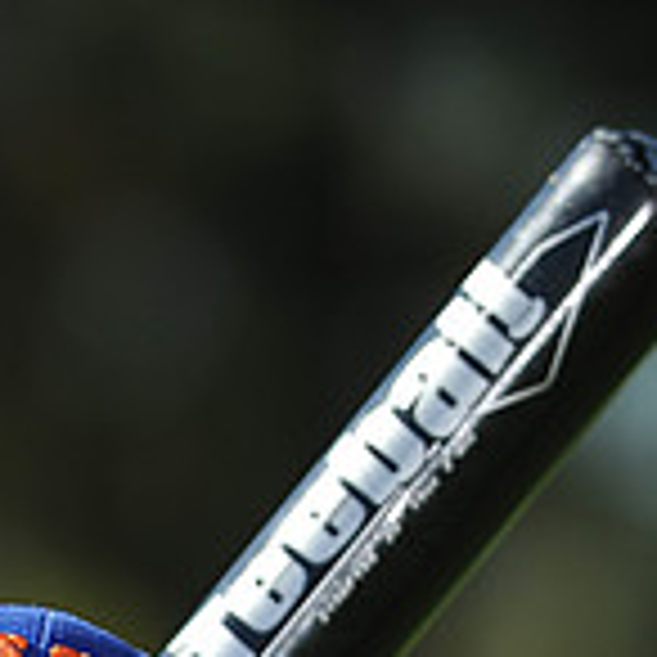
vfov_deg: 2.6
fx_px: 14451
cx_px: -72
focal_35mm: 673
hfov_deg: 2.6
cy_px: 1260
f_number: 4.5
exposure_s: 1/1250
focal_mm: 200
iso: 200
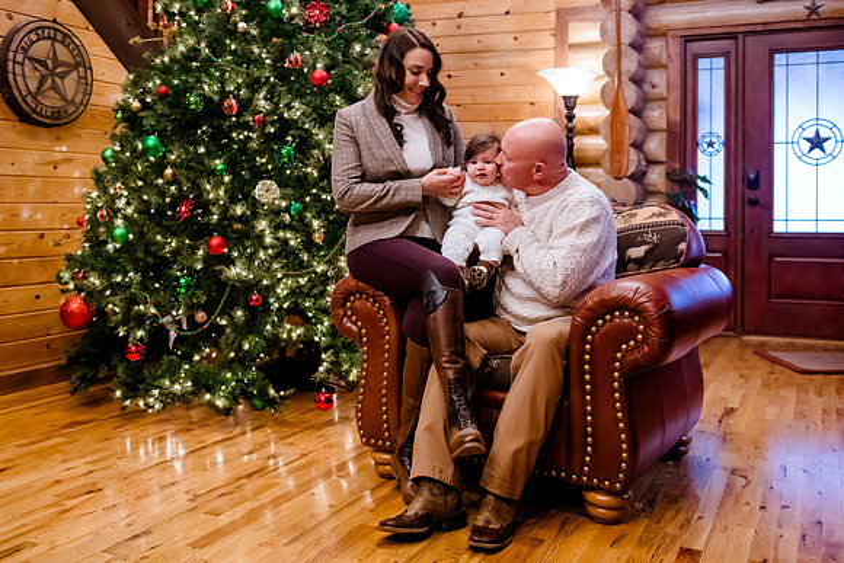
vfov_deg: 35.7
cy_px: 217
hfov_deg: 51.8
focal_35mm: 37
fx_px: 870
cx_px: 414
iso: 2500
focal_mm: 29
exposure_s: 1/160
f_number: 2.8
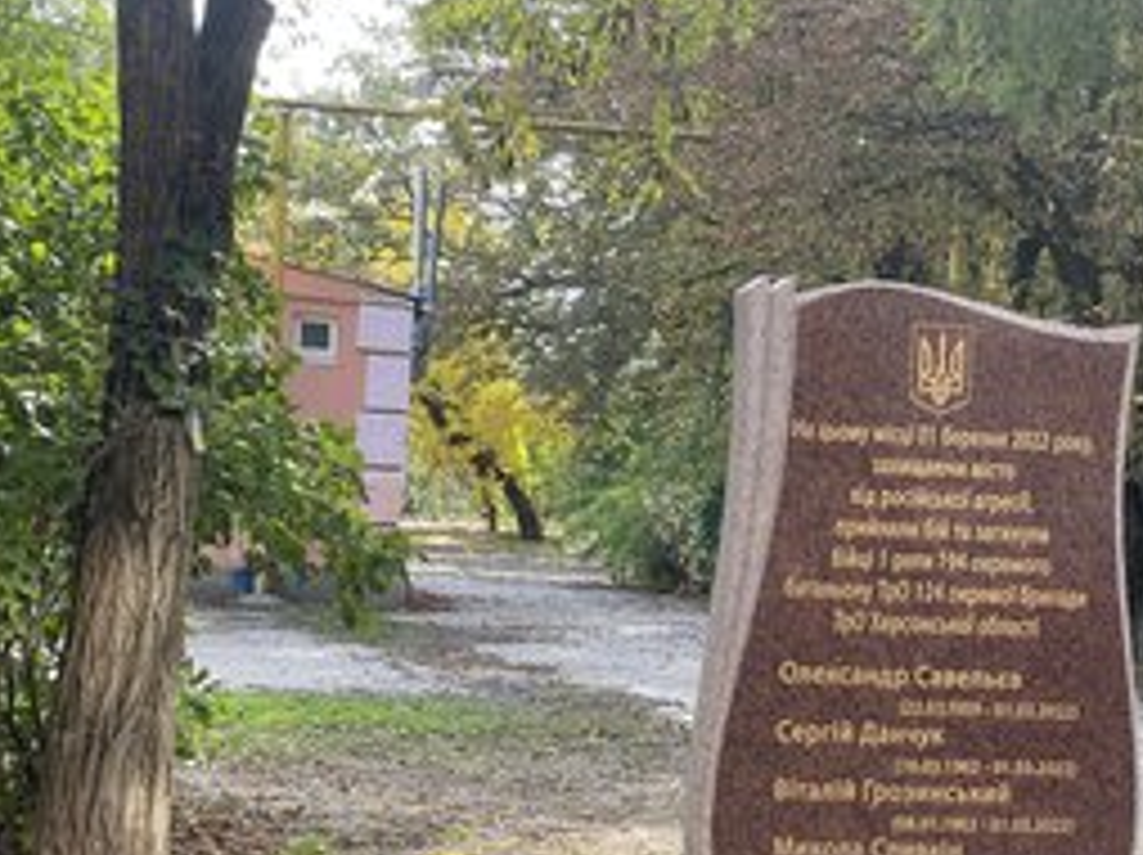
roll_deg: -2.7
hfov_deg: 23.6
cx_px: 860
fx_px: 2705
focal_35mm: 82
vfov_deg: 17.9
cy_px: 616
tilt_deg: -1.9
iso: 25
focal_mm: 6
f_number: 2
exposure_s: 1/103
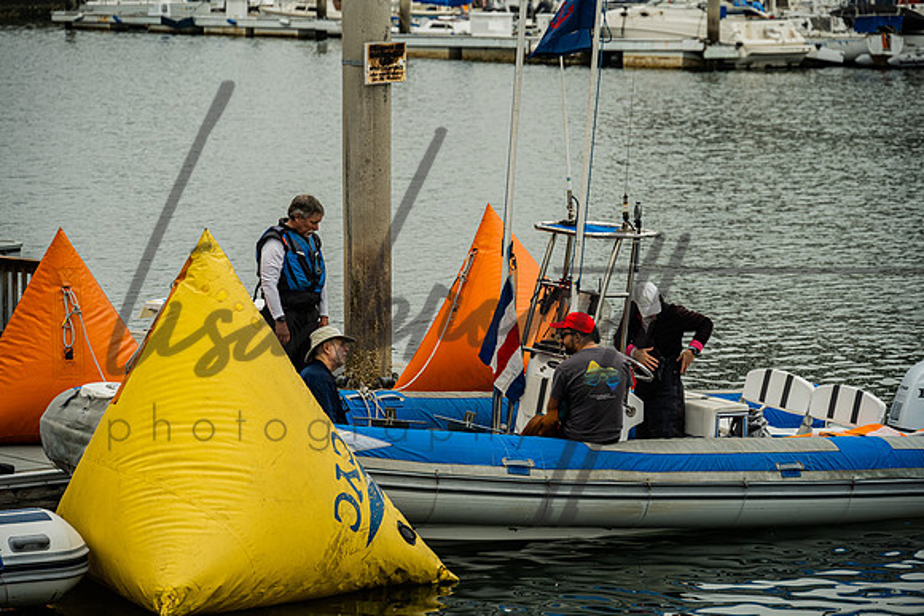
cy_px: 308
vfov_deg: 8.9
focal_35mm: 155
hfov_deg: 13.2
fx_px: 3979
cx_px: 462
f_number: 6.3
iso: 320
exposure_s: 1/640
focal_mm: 155
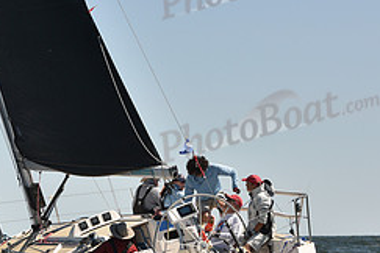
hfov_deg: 8.6
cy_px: 226
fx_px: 2523
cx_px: 80
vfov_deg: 5.7
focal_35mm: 239
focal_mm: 100
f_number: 4.5
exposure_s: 1/1250
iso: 250
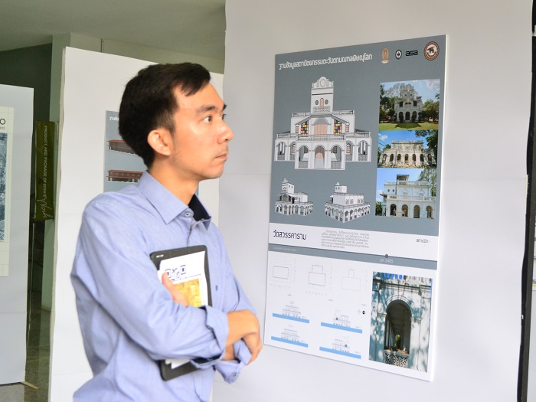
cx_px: 279
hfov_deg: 34.3
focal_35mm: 56
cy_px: 200
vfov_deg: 26.1
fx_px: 867
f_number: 5
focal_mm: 34
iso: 1600
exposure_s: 1/50
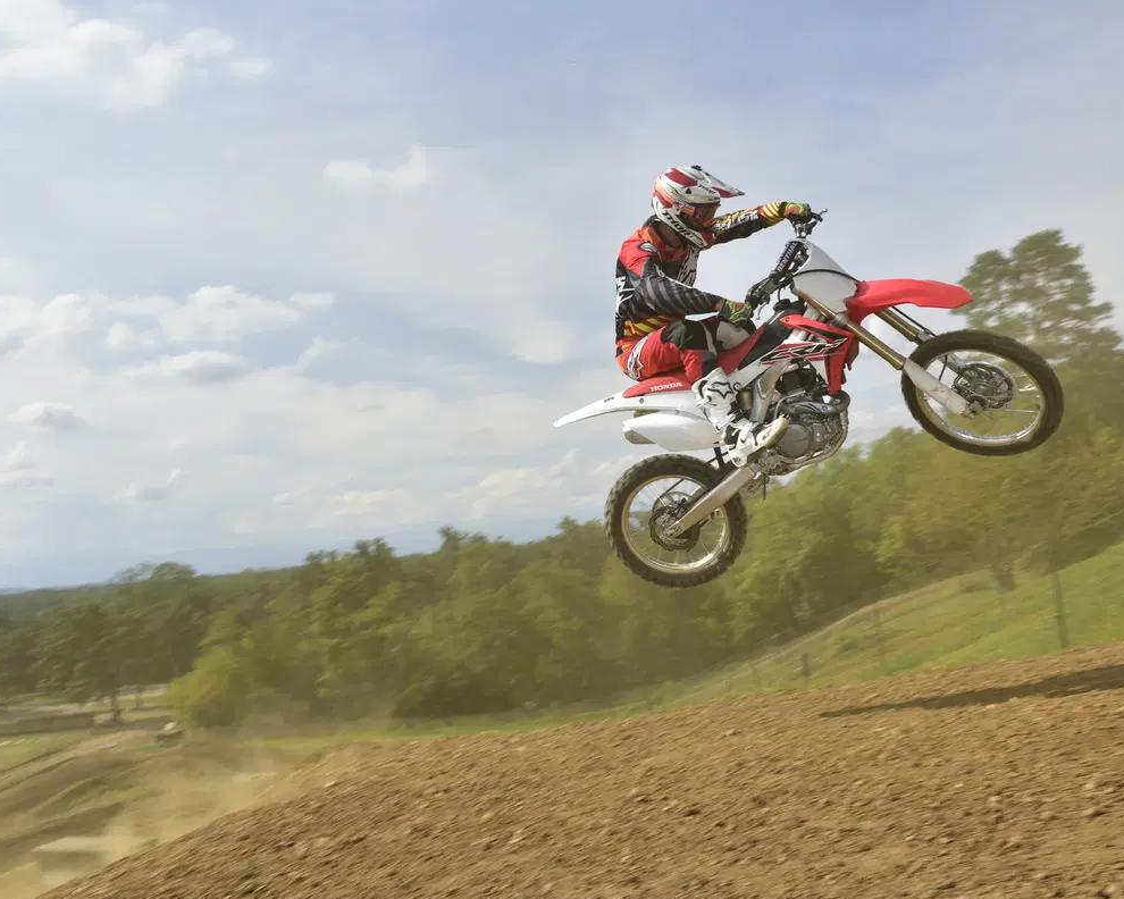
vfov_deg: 44.5
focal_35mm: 33
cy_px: 453
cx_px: 648
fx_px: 1098
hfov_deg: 54.0
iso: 100
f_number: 6.3
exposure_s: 1/320
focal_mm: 29
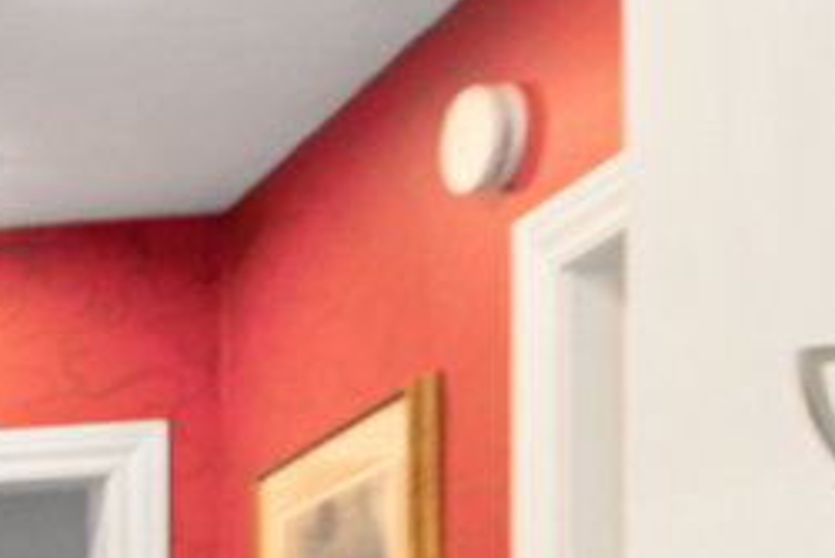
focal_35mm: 97
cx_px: -1279
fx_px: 2251
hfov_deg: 13.6
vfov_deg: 13.0
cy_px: 962
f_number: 8
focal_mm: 10
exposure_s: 1/3
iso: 250
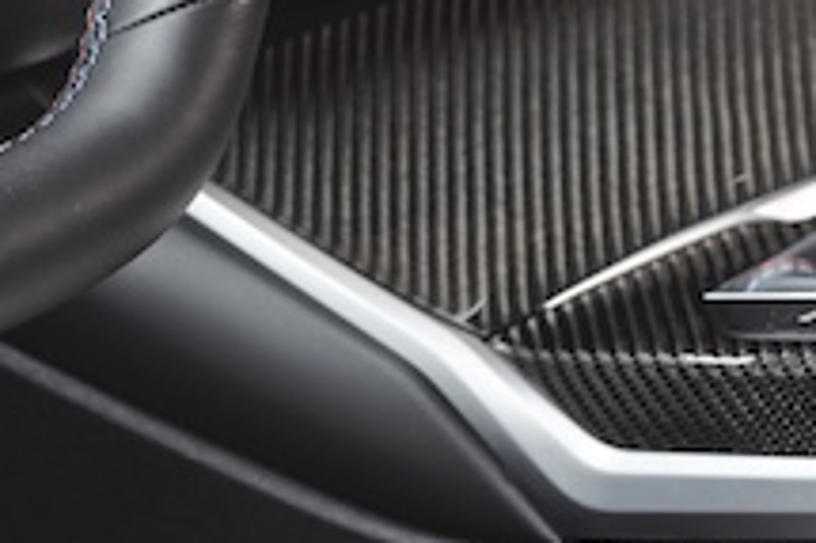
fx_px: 6319
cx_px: -171
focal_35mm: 279
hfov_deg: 7.3
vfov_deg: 4.9
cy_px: -317
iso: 320
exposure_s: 1/10
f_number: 5
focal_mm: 50
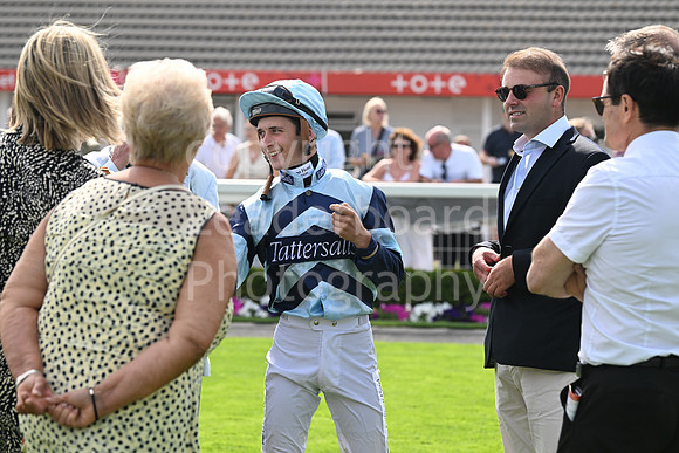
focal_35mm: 135
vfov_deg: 10.2
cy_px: 226
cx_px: 340
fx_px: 2547
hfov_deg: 15.2
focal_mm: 135
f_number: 5.6
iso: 400
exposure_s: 1/1000
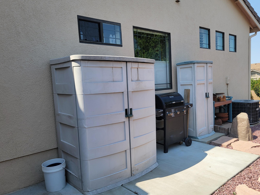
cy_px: 104
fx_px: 210
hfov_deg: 63.4
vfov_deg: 49.7
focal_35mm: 28
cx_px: 140
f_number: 1.8
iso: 16
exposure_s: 1/641
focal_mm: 6.7
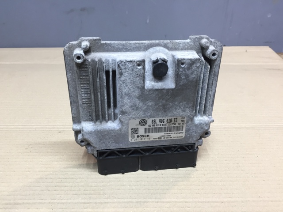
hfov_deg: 61.7
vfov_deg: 48.2
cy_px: 106
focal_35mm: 29
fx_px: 237
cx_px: 142
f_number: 2.2
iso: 80
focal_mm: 4.15
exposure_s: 1/33
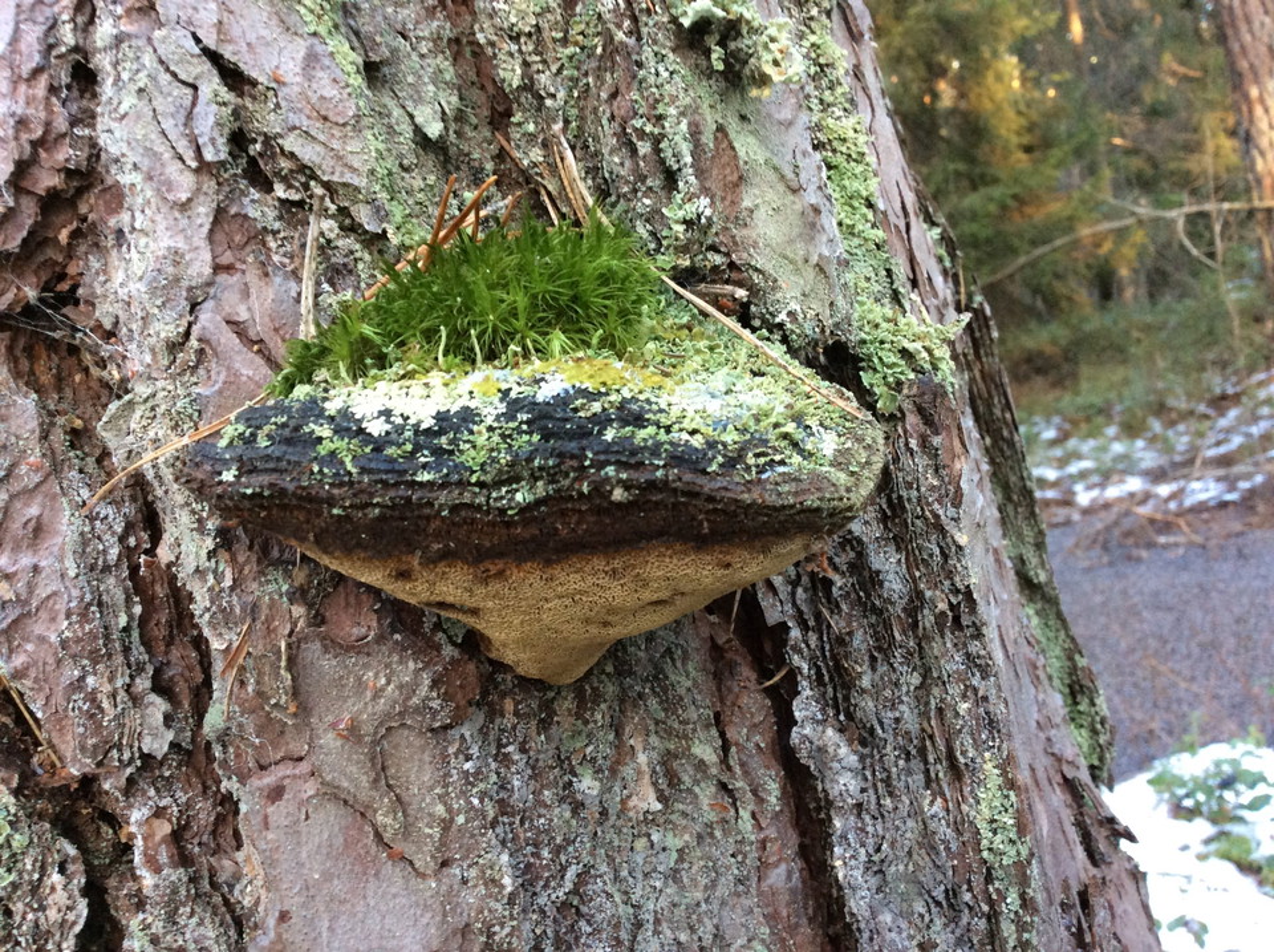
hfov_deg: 56.9
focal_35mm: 32
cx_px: 637
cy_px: 476
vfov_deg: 44.1
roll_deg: +11.5
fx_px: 1176
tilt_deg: -5.8
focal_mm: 3.3
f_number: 2.4
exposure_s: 1/25
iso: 125
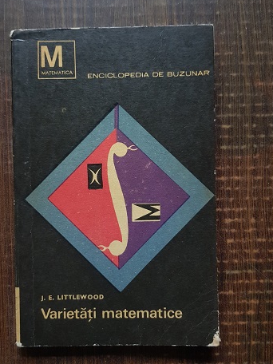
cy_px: 192
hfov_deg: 45.3
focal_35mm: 31
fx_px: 326
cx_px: 116
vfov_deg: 58.3
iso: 320
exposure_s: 1/10
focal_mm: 4.3
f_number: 1.7
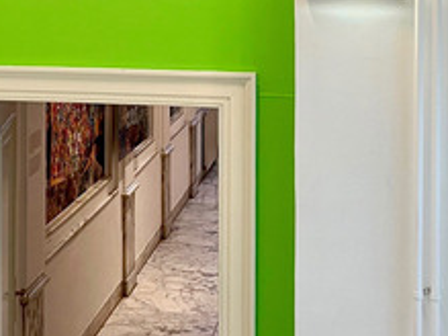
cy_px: -26
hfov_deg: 23.2
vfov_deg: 17.2
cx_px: 82
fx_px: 1074
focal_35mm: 83
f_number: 1.6
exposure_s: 1/50
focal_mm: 5.1
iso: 64
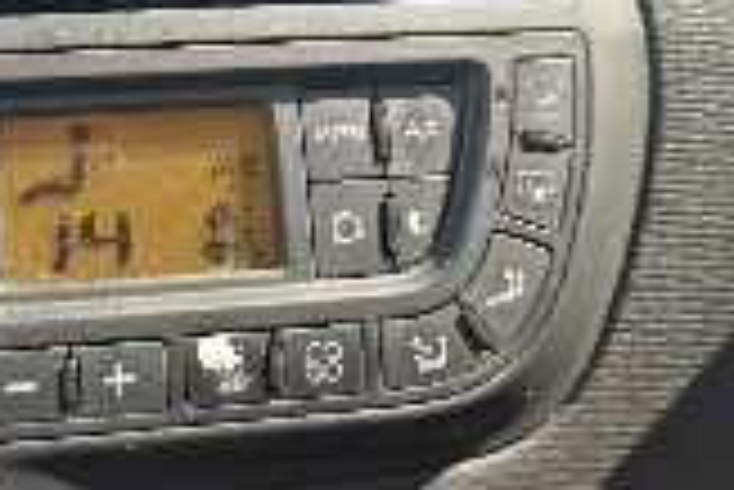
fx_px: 1245
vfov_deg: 21.8
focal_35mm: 61
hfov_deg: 32.1
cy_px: 45
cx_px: 162
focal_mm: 6.3
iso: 12
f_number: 1.7
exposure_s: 1/253
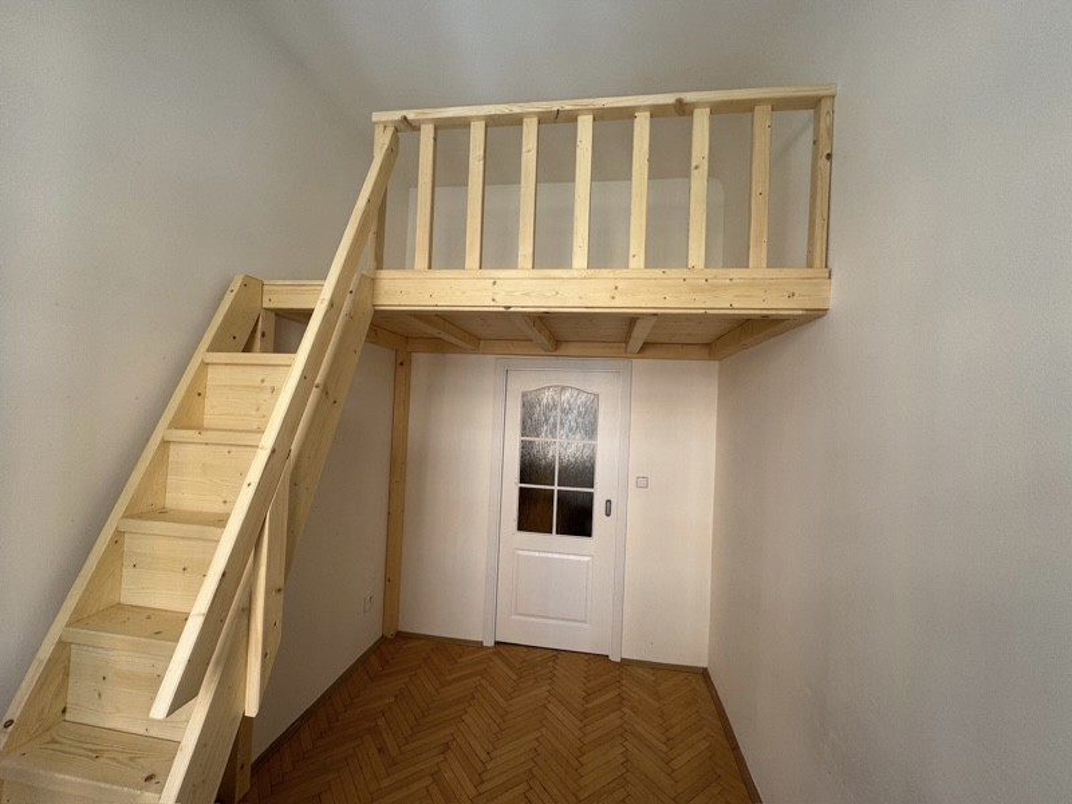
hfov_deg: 102.1
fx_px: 434
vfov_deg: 85.7
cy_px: 402
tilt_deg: +0.9
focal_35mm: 14
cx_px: 536
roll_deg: -2.1
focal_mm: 2.22
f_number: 2.2
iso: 100
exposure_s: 1/99
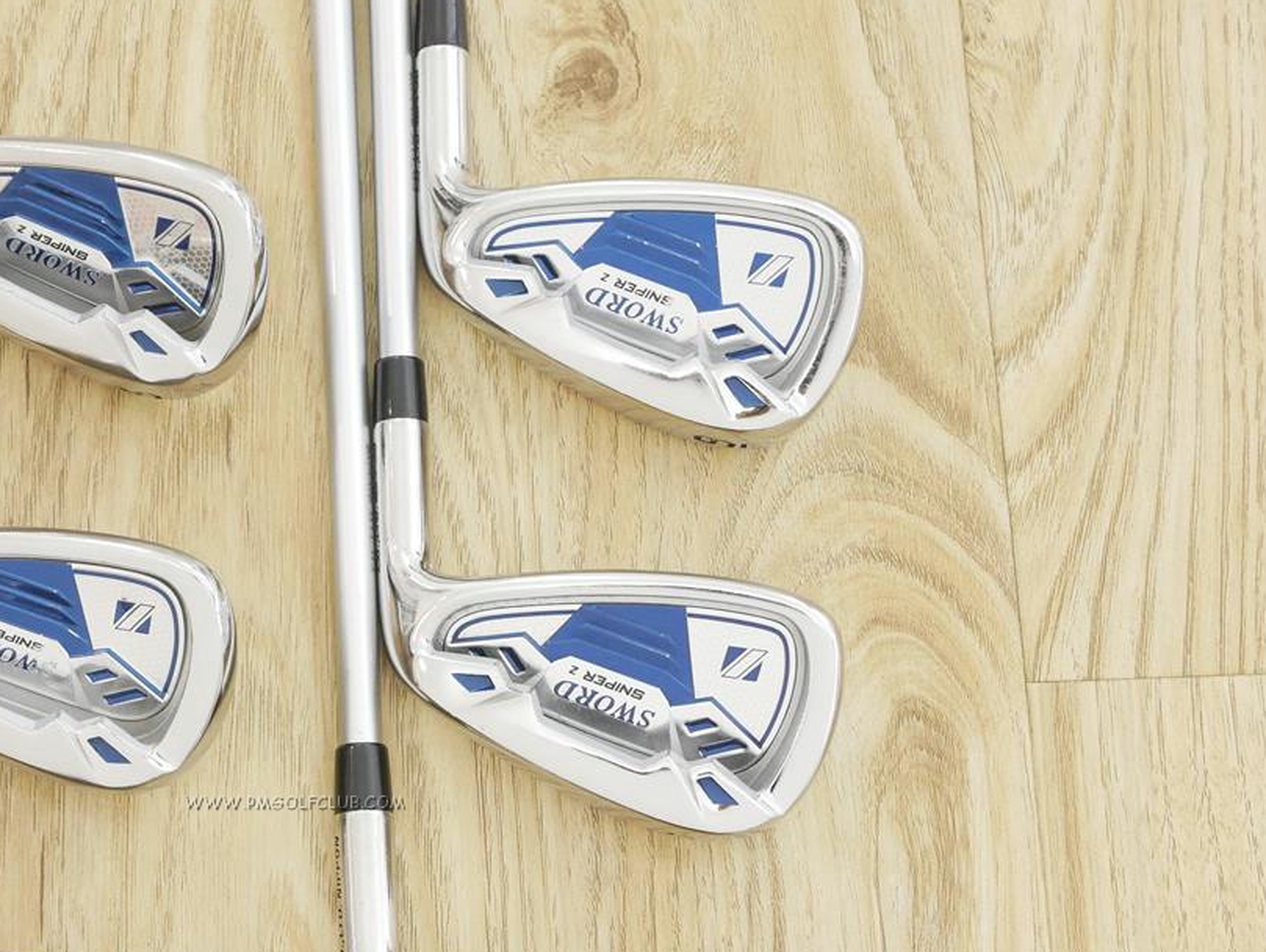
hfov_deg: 24.4
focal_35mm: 79
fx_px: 2891
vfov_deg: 18.6
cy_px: 661
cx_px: 295
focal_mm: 25
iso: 1600
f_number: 4.5
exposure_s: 1/40
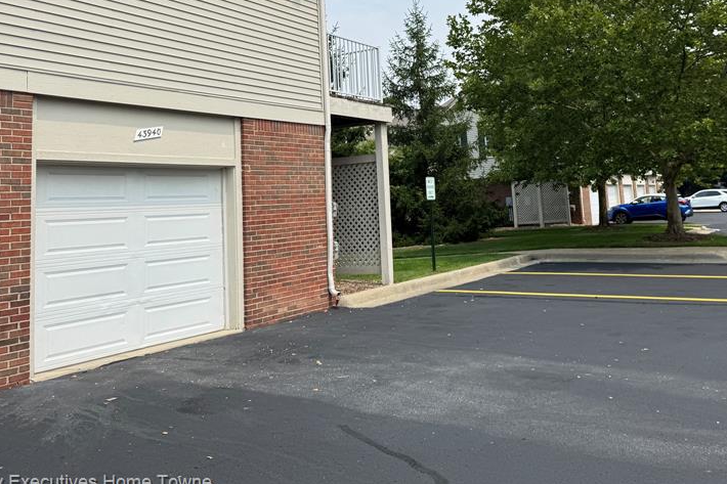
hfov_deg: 52.3
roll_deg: +3.5
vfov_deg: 35.7
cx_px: 472
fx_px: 727
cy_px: 102
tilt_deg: +7.6
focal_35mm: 36
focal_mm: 6.76
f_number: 1.78
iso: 80
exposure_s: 1/4608
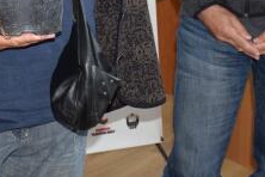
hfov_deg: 15.1
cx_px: 14
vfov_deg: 10.0
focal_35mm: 134
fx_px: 986
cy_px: -60
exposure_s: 1/60
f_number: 4
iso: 800
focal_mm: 22
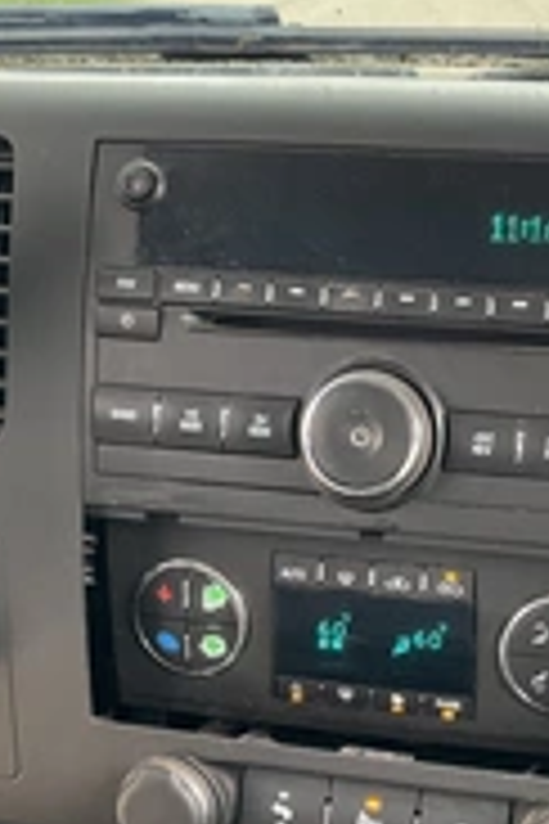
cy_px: 482
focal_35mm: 66
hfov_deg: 20.4
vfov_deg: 30.5
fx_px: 1510
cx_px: 441
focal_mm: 3
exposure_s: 1/72
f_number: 1.8
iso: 64
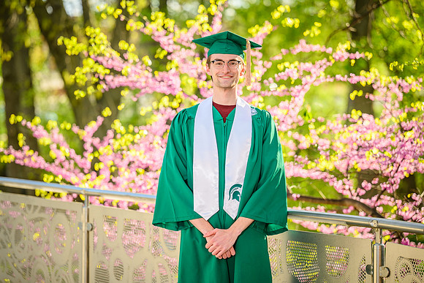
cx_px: 202
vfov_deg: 10.0
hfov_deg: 14.9
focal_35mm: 137
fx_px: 1617
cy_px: 132
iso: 100
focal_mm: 120
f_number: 2.8
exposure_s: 1/400
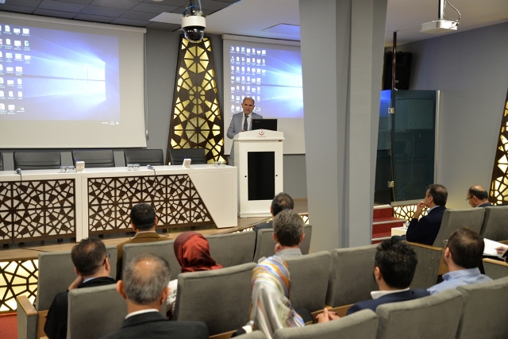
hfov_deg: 50.7
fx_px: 536
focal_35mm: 38
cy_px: 170
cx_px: 254
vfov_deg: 35.1
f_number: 4.2
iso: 1400
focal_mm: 38
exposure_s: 1/30
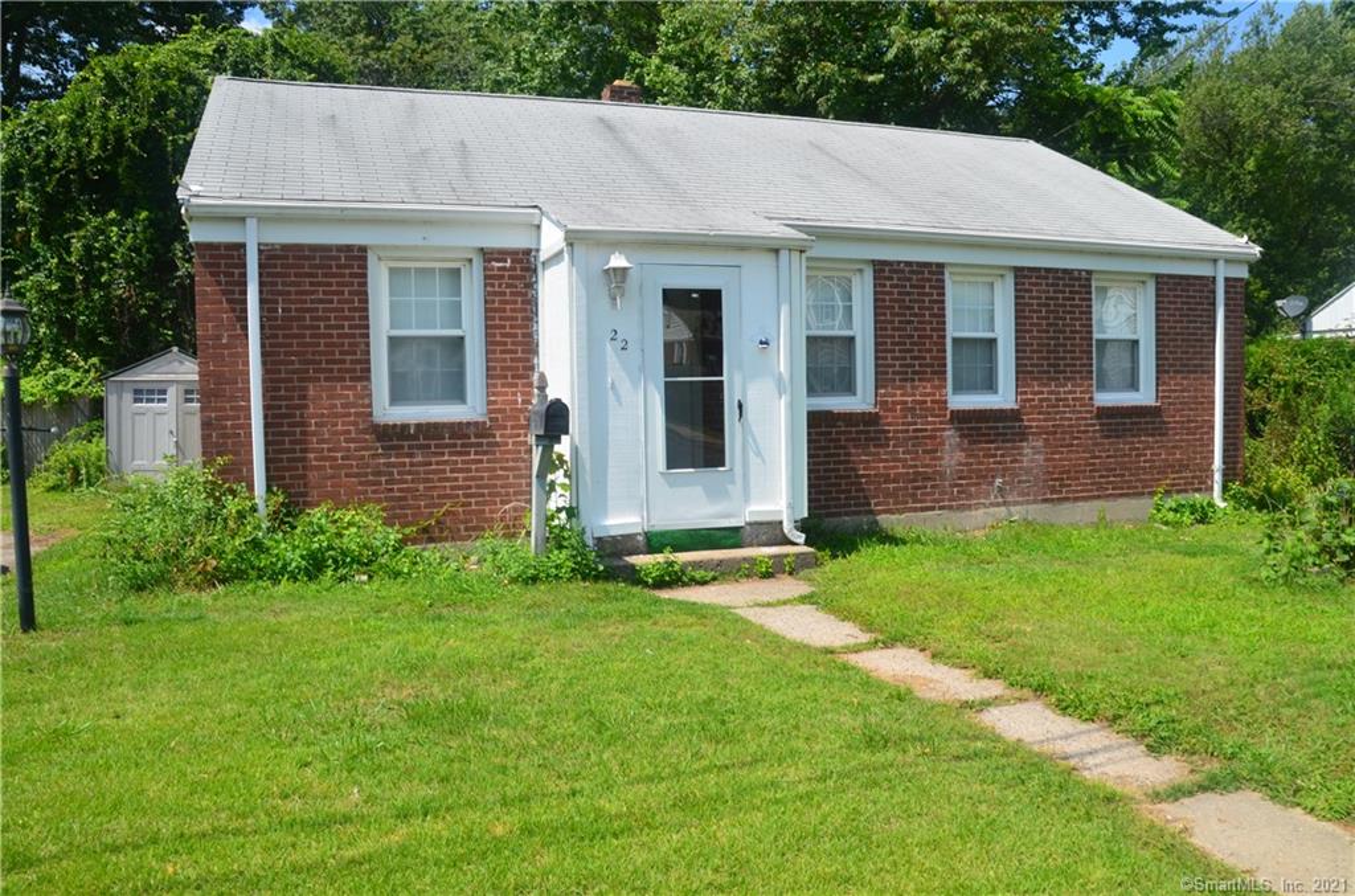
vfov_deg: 47.7
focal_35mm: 27
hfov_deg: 67.5
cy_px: 448
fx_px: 1014
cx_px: 678
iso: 110
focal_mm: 18
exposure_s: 1/125
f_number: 11
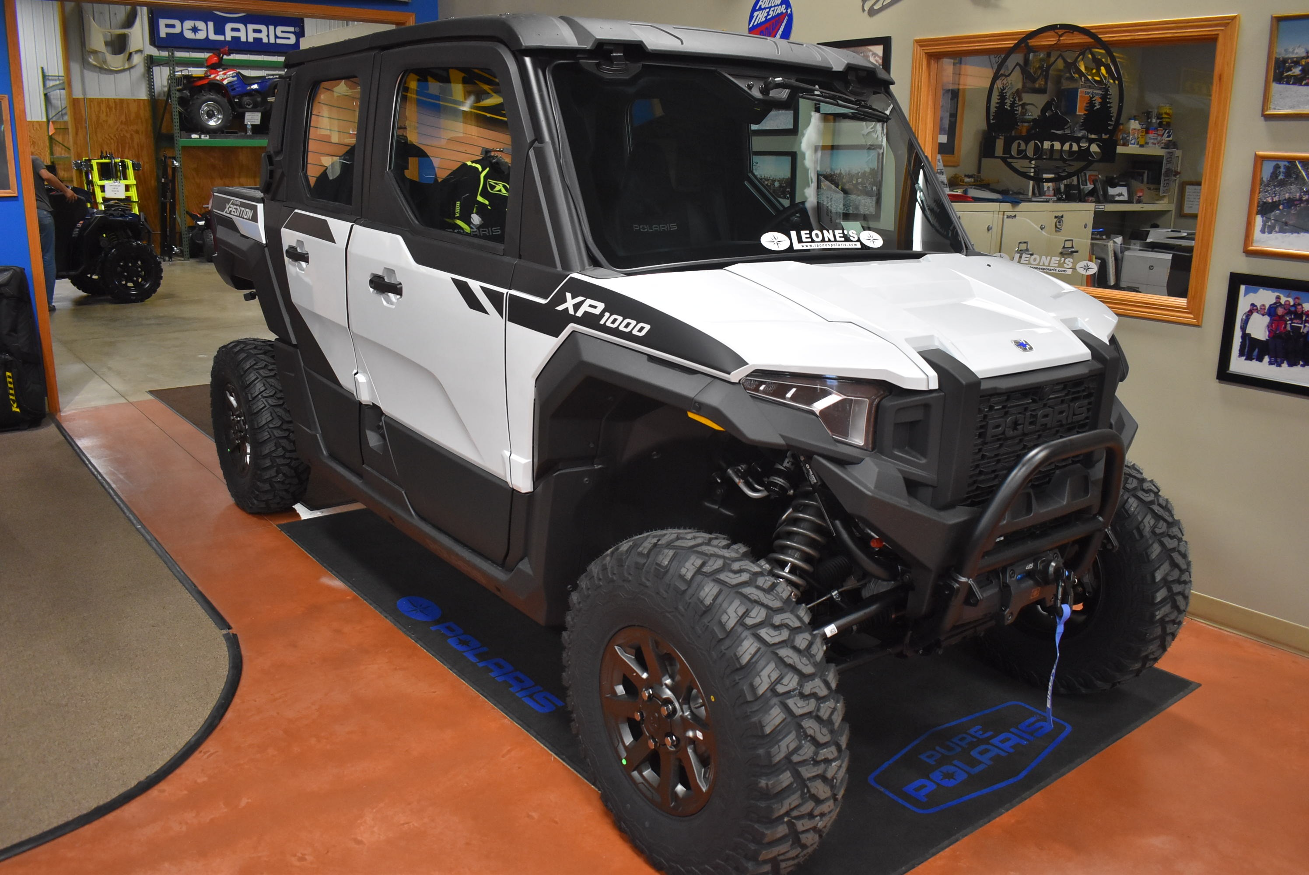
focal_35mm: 27
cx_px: 654
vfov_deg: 48.0
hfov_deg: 67.3
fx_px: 982
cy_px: 438
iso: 1600
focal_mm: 18
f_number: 3.5
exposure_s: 1/125
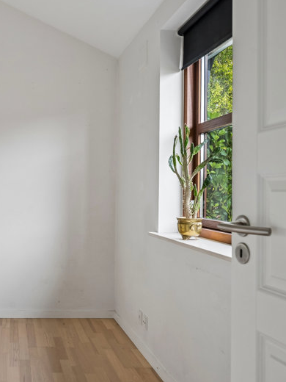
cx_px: 20
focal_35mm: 34
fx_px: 375
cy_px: 192
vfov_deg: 54.0
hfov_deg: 38.4
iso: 400
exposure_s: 1/160
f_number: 6.3
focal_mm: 23
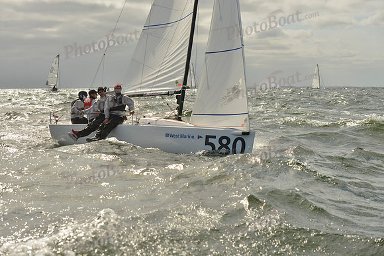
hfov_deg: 28.8
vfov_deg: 19.5
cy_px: 128
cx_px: 192
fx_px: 747
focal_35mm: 70
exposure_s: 1/3200
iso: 400
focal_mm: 70
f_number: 7.1
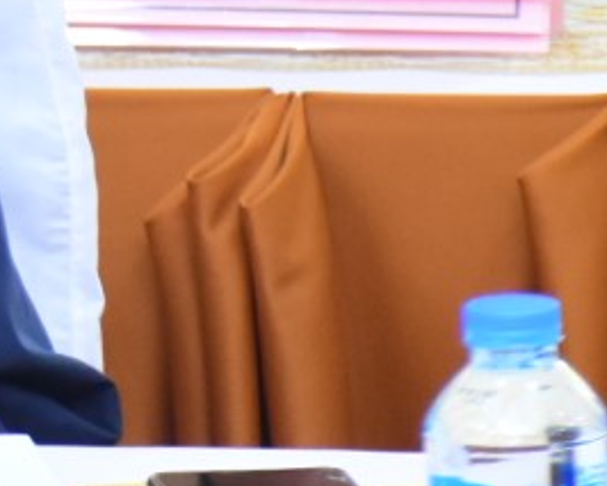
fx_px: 11535
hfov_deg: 3.0
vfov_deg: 2.4
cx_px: -922
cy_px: -258
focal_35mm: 642
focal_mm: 75
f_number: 6.3
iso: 1600
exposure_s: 1/100
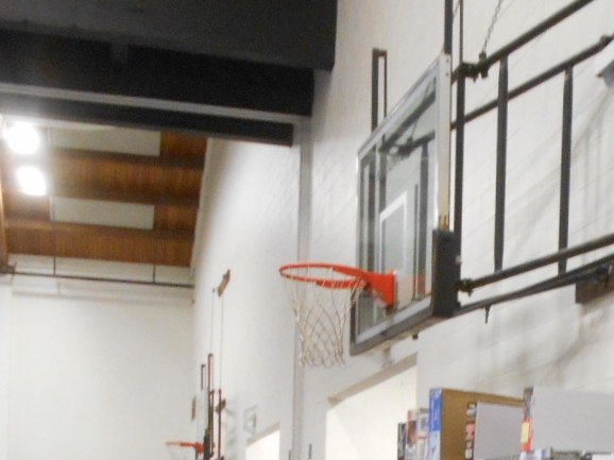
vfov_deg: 18.9
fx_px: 1277
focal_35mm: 72
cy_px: 604
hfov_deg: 26.6
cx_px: 484
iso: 400
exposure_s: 1/20
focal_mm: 4.6
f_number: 3.2
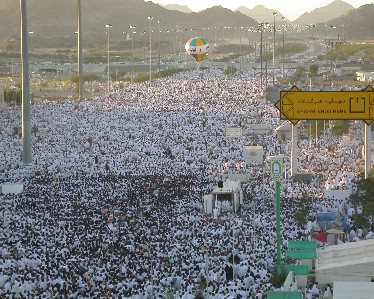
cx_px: 185
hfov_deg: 12.6
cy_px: 149
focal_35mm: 153
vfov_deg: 10.1
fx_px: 1694
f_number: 4.9
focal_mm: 30.2
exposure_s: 1/117
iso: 100
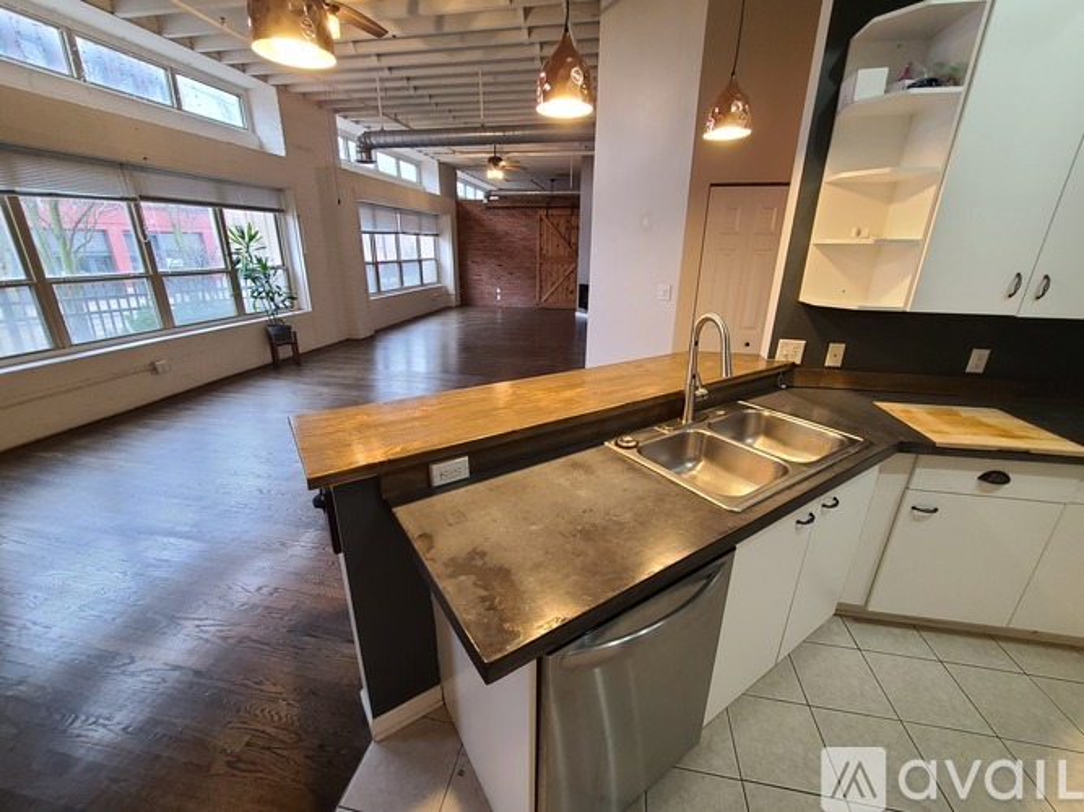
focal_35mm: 13
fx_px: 407
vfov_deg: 89.9
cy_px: 406
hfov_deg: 106.2
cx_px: 542
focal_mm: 2.2
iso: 320
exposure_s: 1/60
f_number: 2.2
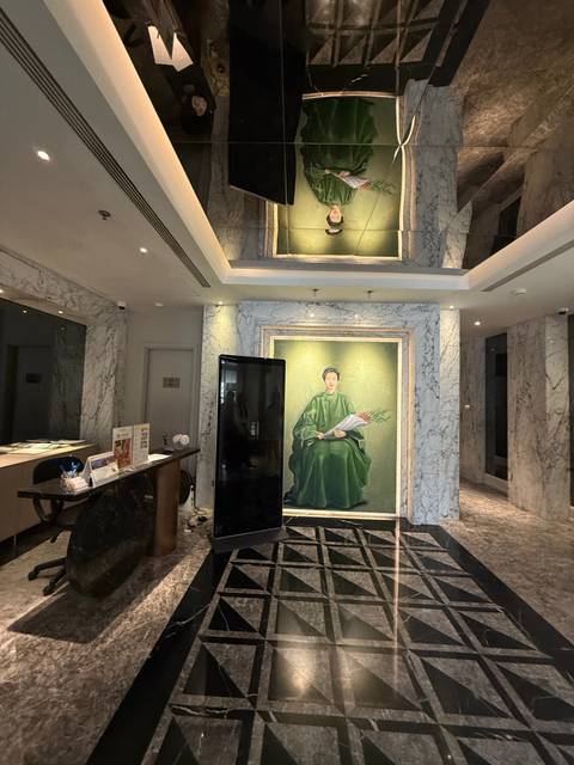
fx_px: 310
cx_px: 287
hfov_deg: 85.7
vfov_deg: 102.1
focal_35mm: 14
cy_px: 382
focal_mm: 2.22
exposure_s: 1/50
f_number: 2.2
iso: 250
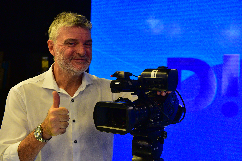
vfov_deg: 28.1
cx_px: 121
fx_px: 323
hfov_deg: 41.1
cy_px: 80
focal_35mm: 48
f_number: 3.5
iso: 400
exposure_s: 1/125
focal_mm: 48
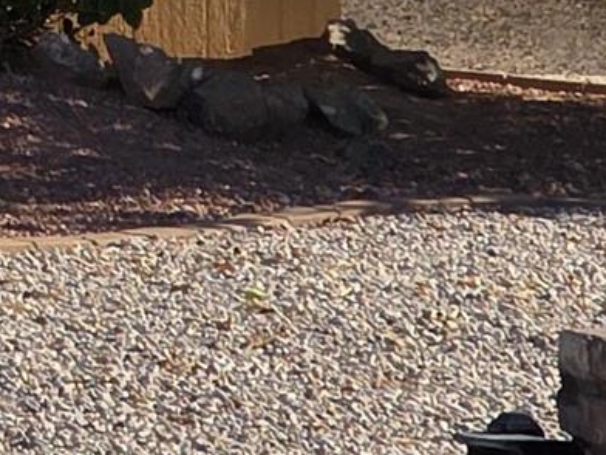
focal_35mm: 541
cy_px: -611
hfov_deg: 3.6
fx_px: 9471
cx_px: -1240
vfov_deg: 2.7
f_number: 2.4
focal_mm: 7.9
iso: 50
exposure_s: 1/2410
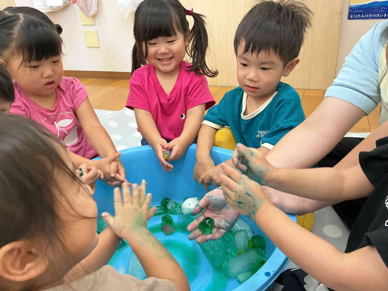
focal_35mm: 29
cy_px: 146
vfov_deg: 48.2
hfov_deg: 61.7
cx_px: 194
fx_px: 325
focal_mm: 3
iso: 125
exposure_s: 1/60
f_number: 1.8
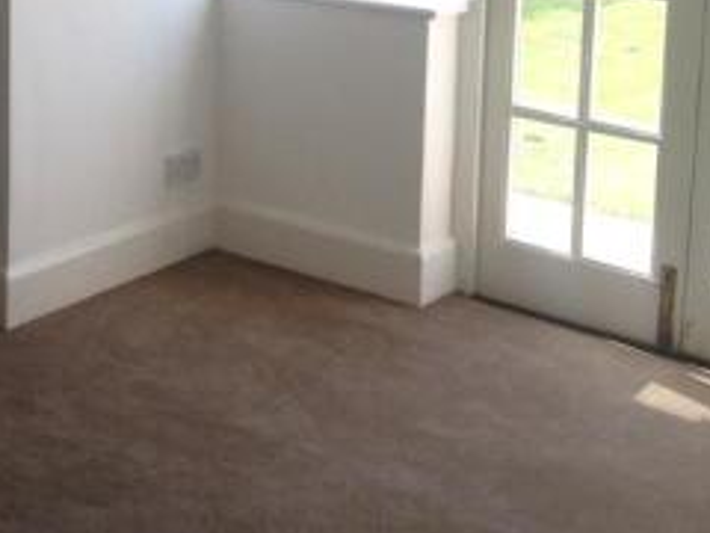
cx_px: 72
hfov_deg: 22.5
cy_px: -52
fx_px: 1743
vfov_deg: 16.8
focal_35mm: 85
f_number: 2.4
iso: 64
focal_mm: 4.28
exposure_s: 1/424
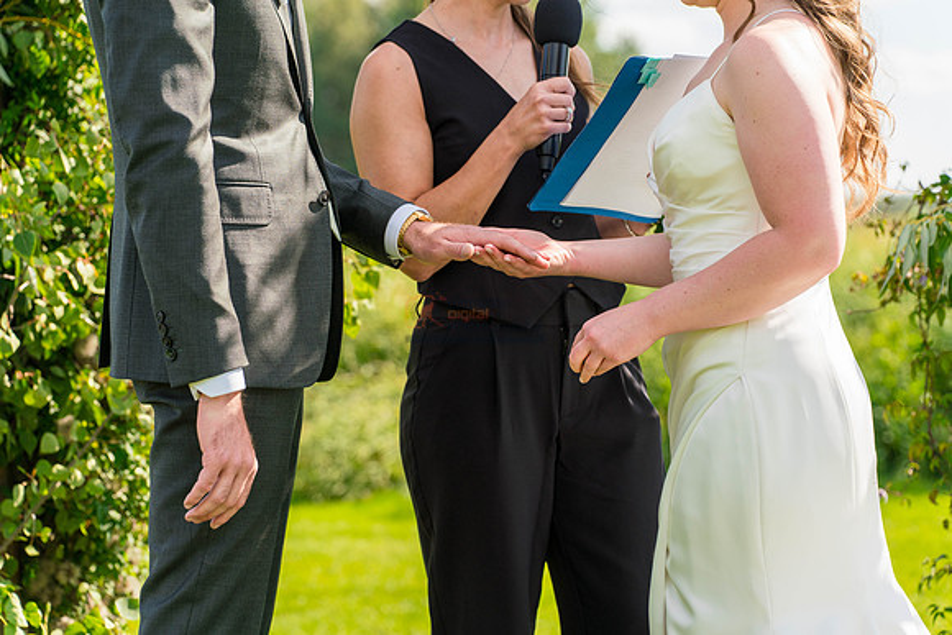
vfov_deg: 12.1
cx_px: 476
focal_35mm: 113
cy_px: 318
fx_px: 2989
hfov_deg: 18.1
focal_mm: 113
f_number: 4.5
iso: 400
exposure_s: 1/1000
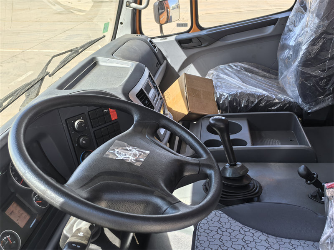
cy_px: 125
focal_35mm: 37
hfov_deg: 50.1
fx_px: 357
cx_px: 167
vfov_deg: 38.7
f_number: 2
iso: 50
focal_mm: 5.75
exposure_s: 1/1838
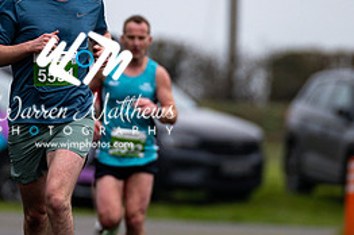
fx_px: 9801
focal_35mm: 998
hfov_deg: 2.1
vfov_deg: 1.4
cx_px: 84
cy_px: 88
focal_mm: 300
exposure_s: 1/1600
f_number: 2.8
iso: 250
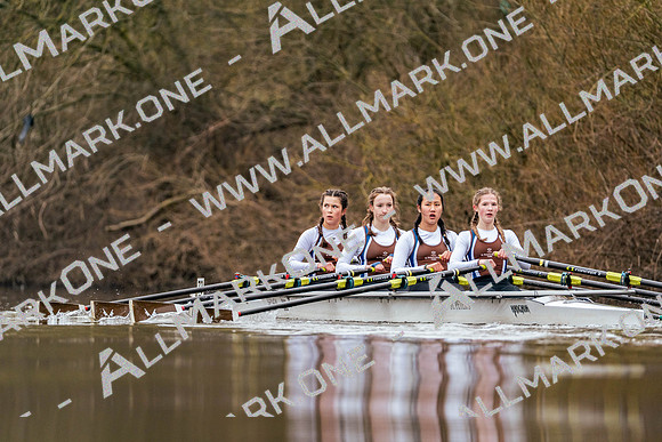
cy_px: 221
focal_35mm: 547
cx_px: 331
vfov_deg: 2.5
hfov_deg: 3.8
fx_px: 10061
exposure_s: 1/2000
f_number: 6.3
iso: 2000
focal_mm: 547
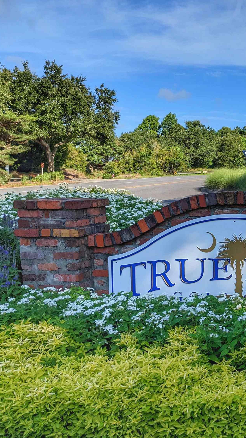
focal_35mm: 40
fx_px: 464
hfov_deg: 27.7
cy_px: 219
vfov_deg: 50.5
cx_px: 255
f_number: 1.73
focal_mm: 4.38
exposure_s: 1/2597
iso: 59
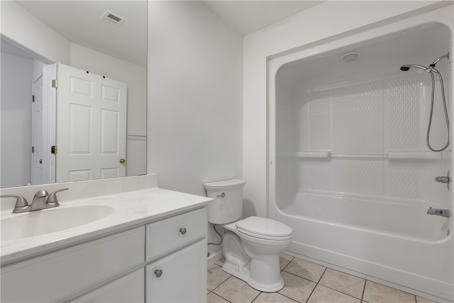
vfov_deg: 73.8
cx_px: 227
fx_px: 202
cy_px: 152
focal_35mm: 16
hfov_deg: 96.7
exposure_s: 1/2.5
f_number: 8
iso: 200
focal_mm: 16
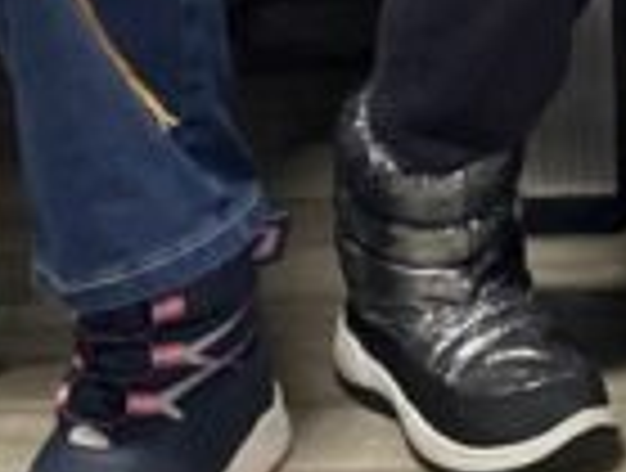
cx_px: 1261
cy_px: -701
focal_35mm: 179
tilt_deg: -12.7
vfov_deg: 7.7
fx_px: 3245
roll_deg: -0.7
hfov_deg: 10.2
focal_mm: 4.2
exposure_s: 1/50
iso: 200
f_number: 1.6
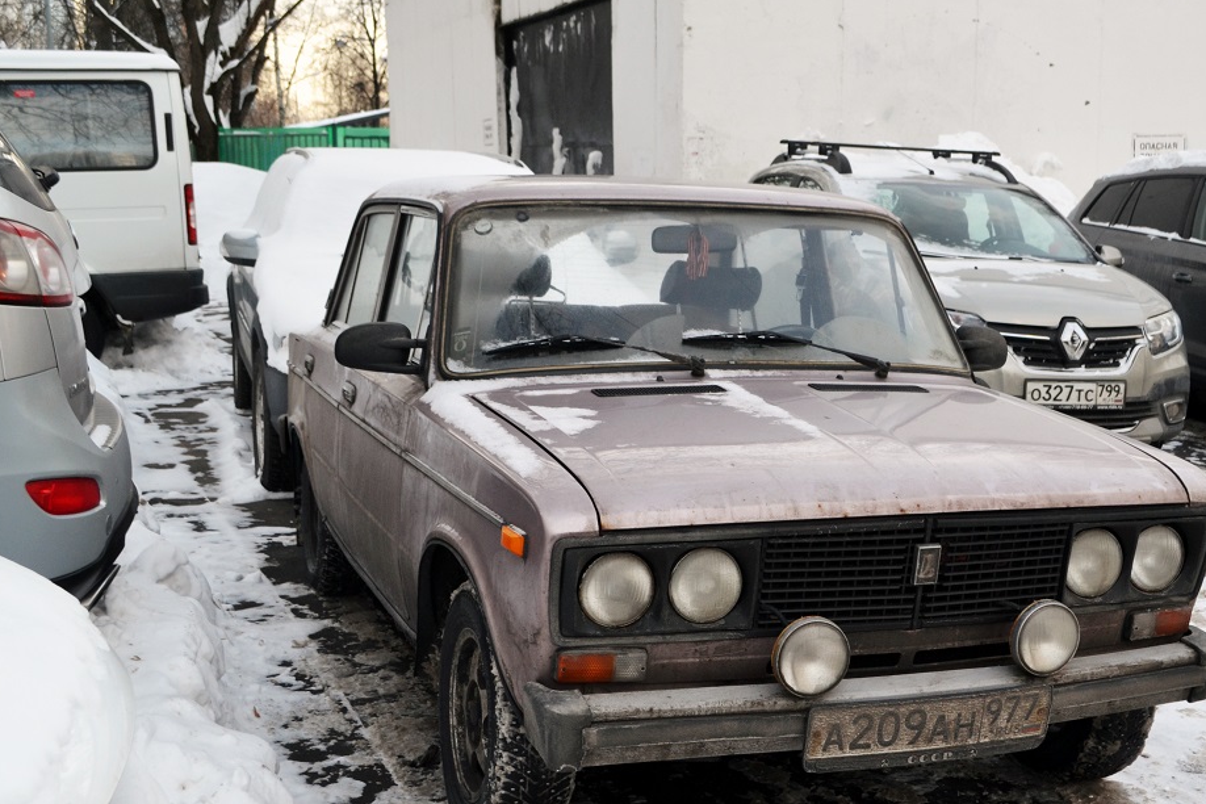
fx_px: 1708
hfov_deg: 38.5
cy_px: 468
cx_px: 779
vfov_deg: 26.4
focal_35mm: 51
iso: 400
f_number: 5.6
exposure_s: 1/125
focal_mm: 26
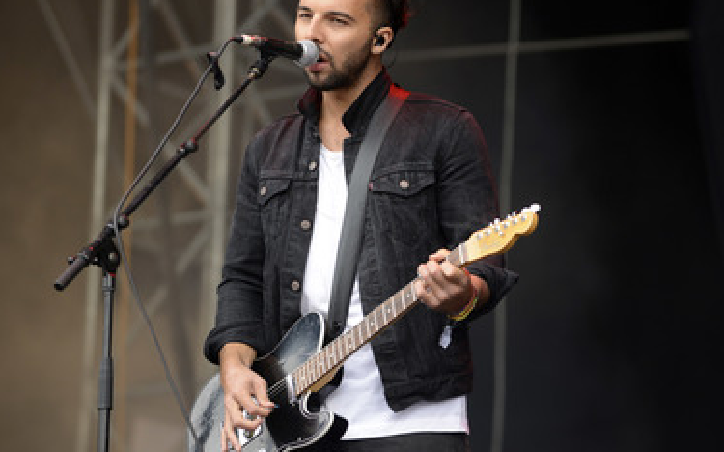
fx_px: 4832
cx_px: 368
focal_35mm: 245
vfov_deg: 5.4
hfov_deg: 8.6
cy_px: 203
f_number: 4
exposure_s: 1/320
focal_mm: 200
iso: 800
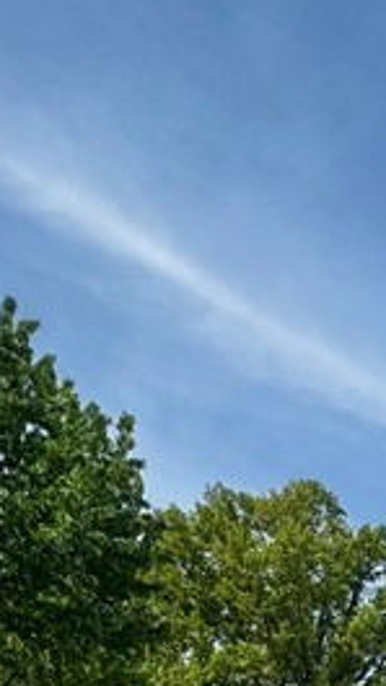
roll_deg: +2.3
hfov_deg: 15.5
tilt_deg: -10.1
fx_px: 1074
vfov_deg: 23.5
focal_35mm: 59
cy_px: 1155
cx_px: 806
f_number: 2.2
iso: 50
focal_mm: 2.22
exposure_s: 1/1832
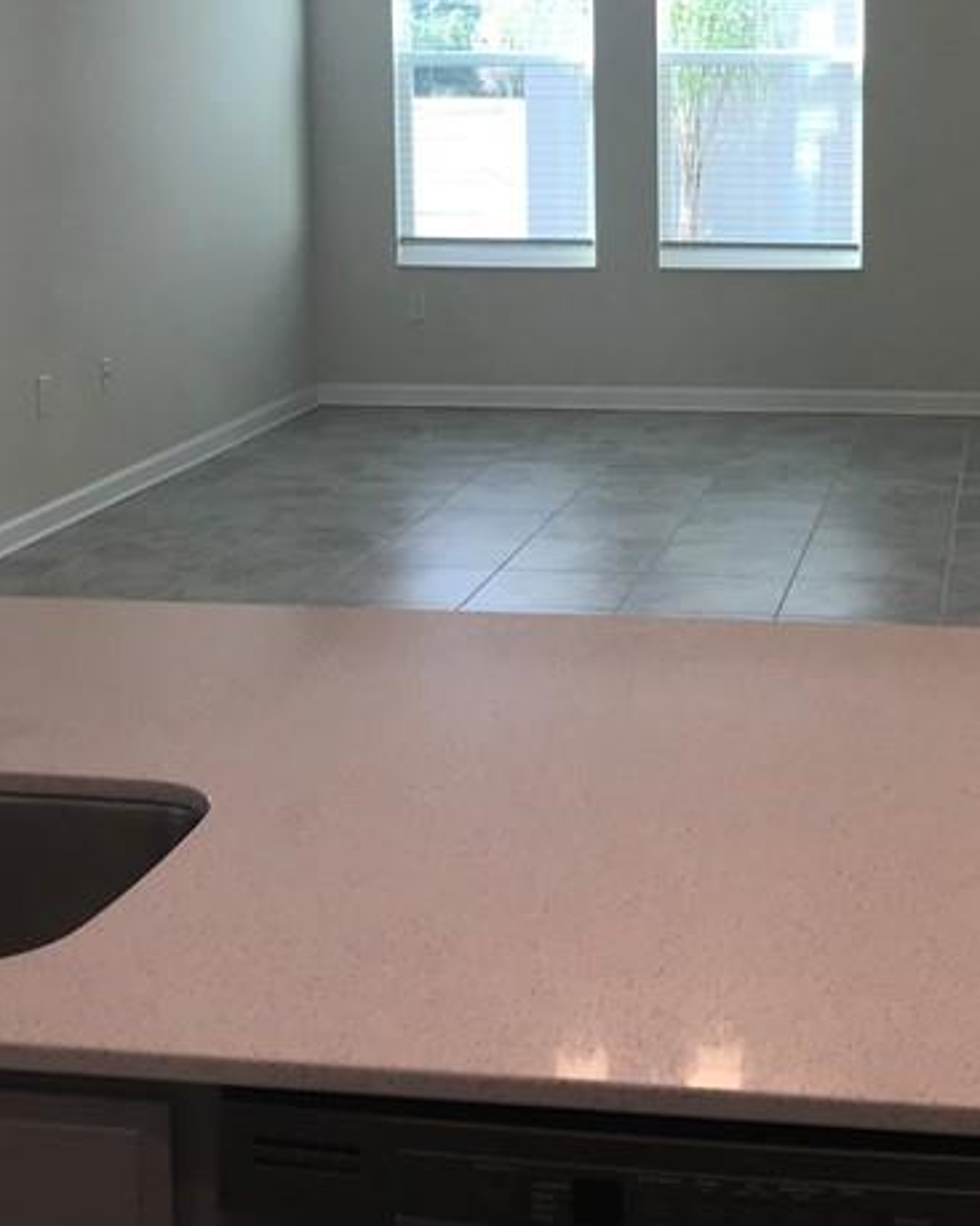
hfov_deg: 24.8
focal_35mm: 61
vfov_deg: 30.5
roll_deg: +0.4
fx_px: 2212
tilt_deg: -6.5
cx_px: 681
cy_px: 337
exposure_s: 1/120
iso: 40
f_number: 1.8
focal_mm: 3.99
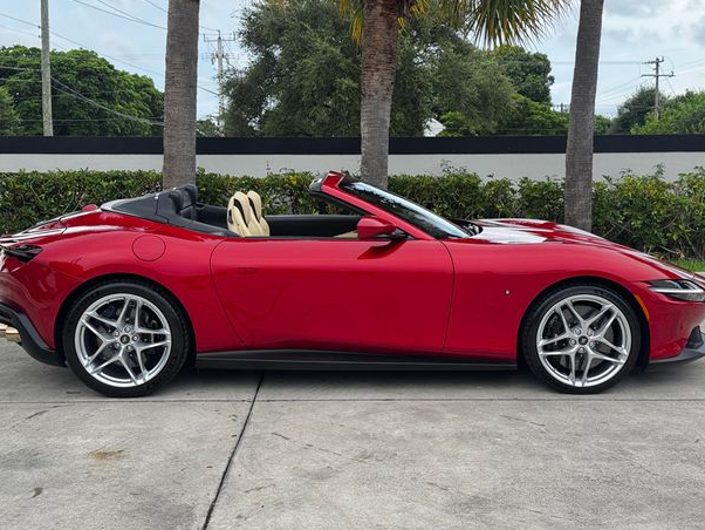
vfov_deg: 28.6
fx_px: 1039
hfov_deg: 37.5
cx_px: 358
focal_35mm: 51
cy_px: 271
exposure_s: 1/495
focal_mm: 6.76
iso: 64
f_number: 1.78
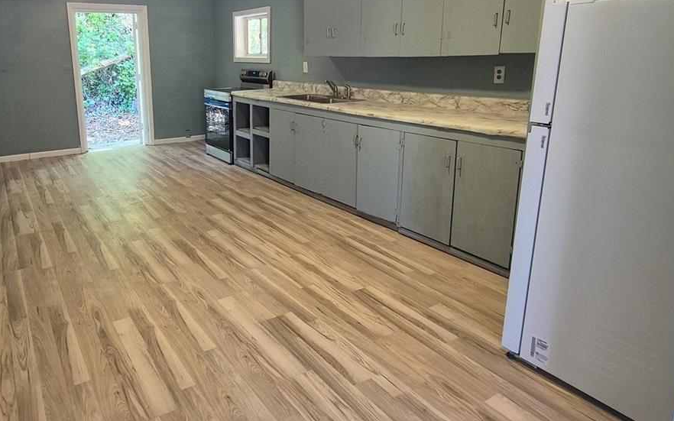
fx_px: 441
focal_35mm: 24
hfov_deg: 73.5
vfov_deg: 50.5
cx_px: 253
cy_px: 154
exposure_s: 1/60
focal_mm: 1.74
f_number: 2.2
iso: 250
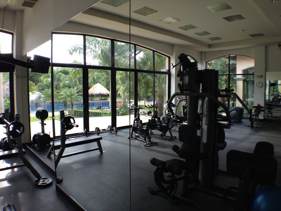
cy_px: 106
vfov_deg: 40.7
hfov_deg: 52.6
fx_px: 284
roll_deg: +0.0
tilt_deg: -5.6
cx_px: 140
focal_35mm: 35
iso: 64
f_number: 2.4
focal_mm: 4.28
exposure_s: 1/120
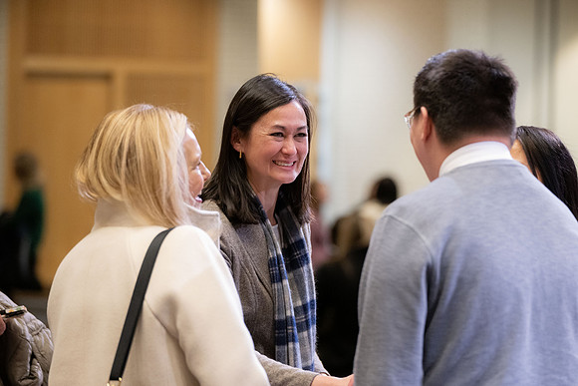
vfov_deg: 9.7
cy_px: 202
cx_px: 286
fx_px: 2265
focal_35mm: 141
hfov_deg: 14.5
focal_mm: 120
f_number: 2.8
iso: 3200
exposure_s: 1/250
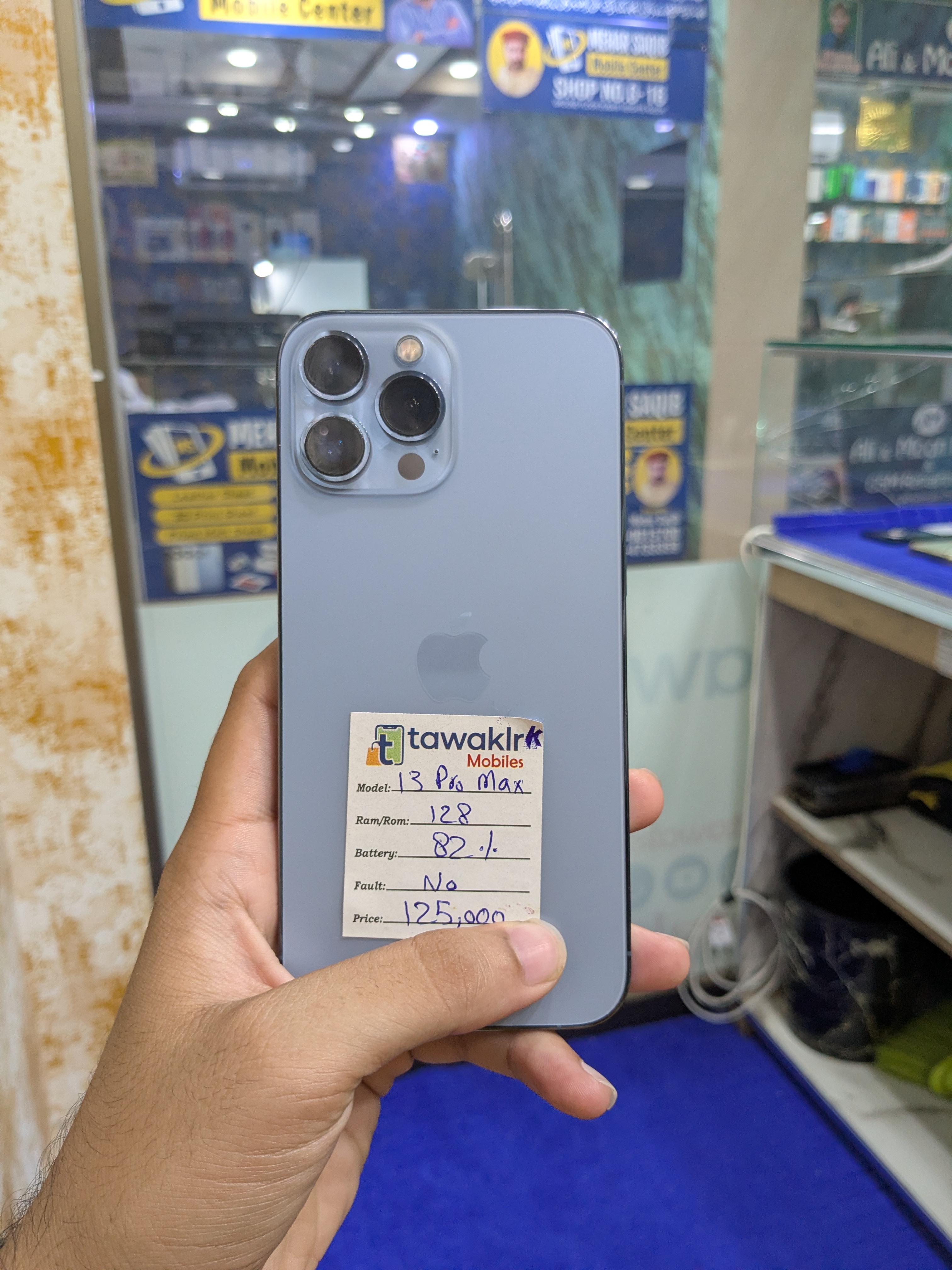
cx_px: 476
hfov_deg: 51.4
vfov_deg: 65.3
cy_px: 635
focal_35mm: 27
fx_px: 990
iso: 174
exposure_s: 1/99.9
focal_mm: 4.38
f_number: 1.73
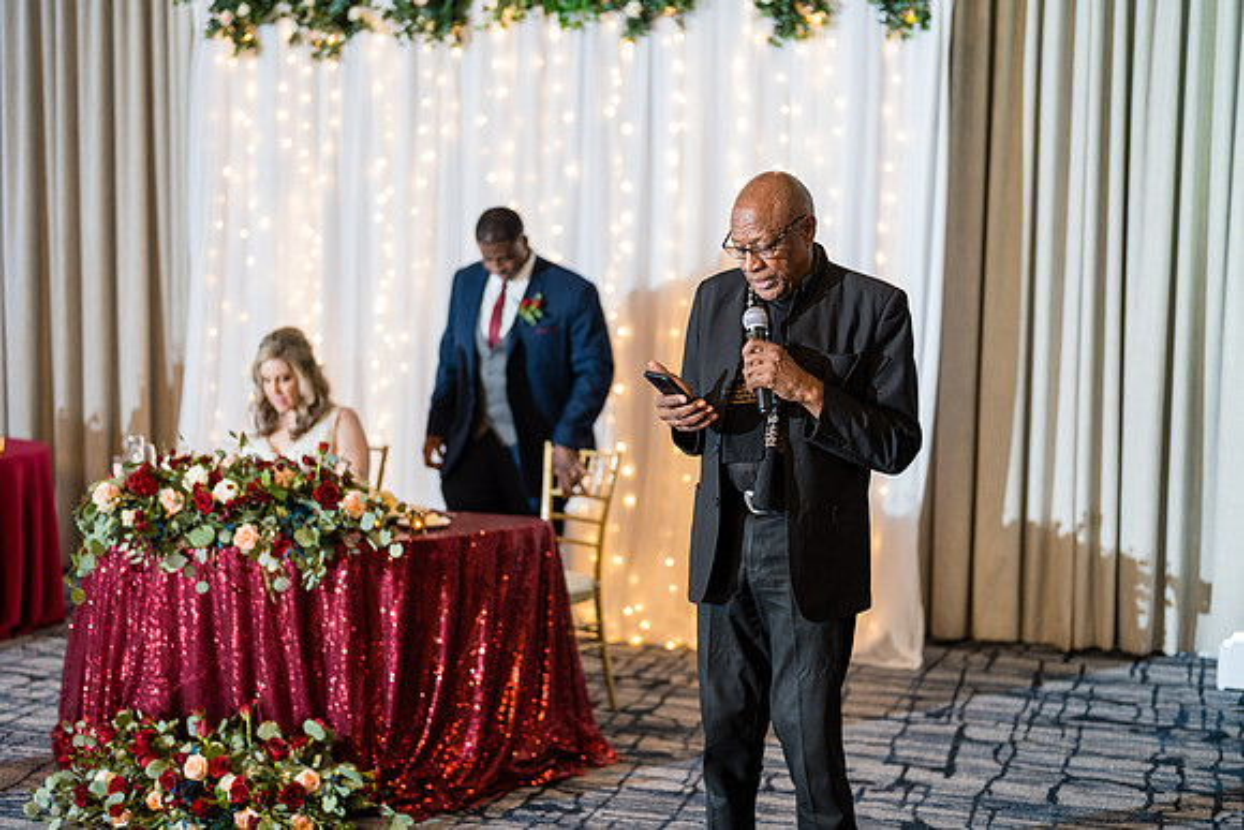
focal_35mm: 50
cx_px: 622
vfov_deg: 27.0
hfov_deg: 39.6
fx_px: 1728
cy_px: 415
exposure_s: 1/250
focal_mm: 50
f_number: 1.2
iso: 1250
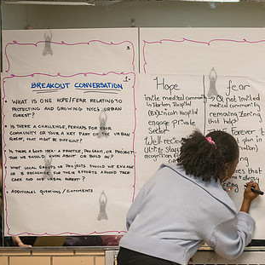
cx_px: 210
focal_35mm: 129
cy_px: 164
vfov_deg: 13.5
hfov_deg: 13.5
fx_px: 1117
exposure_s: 1/200
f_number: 3.5
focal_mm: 80
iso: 6400
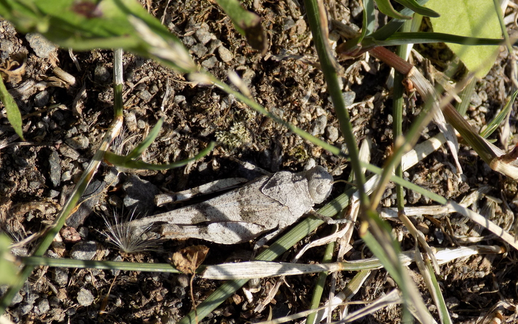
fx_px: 1778
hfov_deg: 16.6
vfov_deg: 10.4
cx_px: 260
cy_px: 192
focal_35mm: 126
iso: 80
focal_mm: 20.9
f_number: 4.8
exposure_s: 1/320
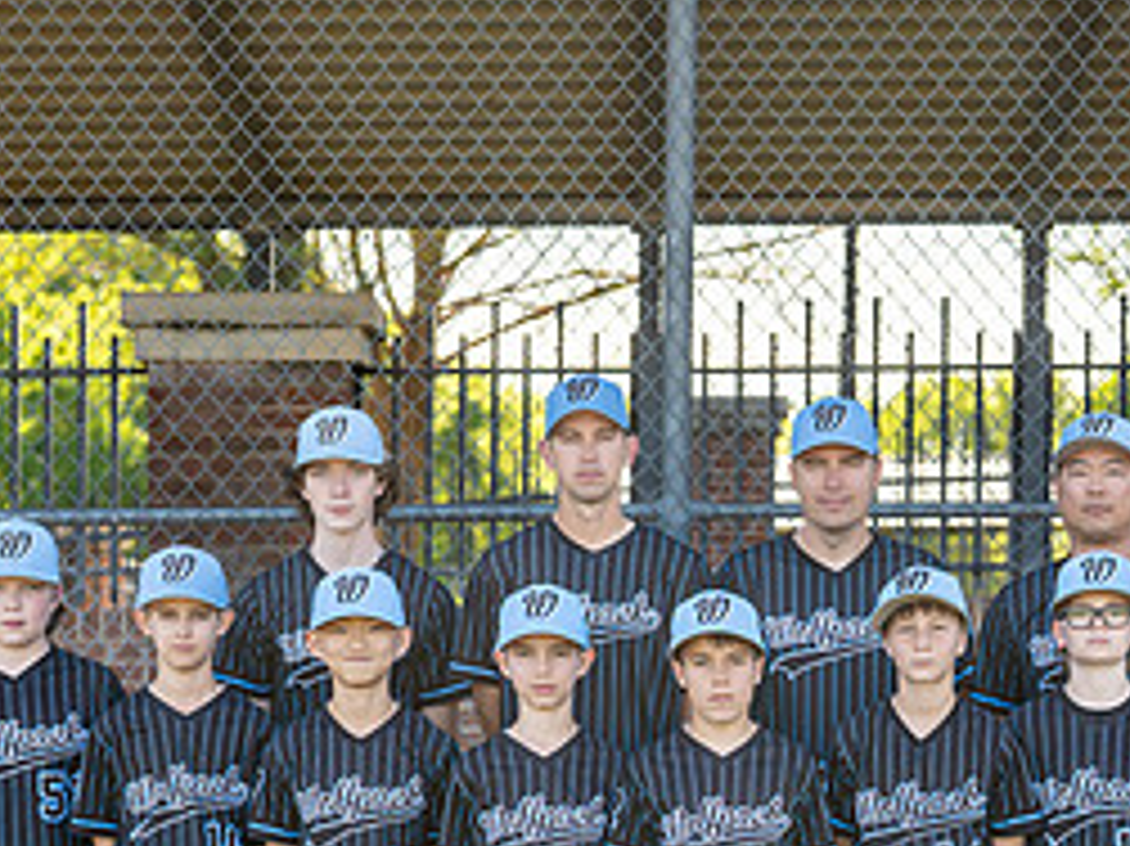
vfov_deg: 12.4
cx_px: 693
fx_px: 3850
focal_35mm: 118
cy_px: 893
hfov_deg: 16.7
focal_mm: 50
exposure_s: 1/800
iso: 125
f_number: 2.5
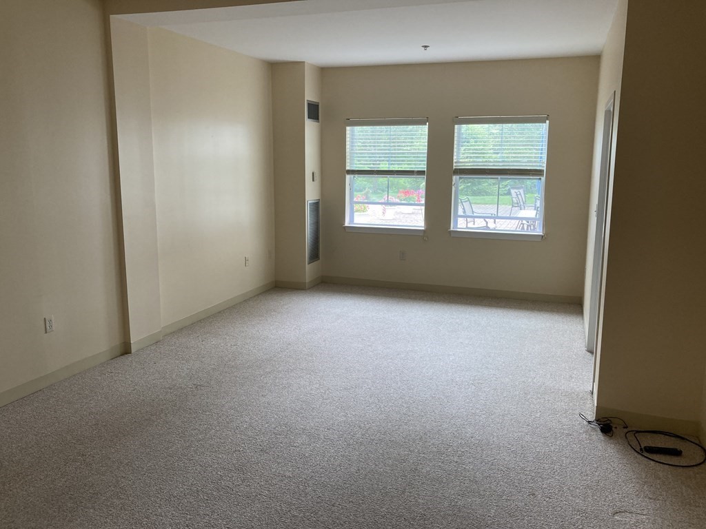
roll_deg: +0.0
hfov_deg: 63.4
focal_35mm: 28
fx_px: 571
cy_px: 264
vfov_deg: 49.7
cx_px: 353
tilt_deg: -10.9
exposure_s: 1/60
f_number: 1.8
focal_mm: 3.99
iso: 64
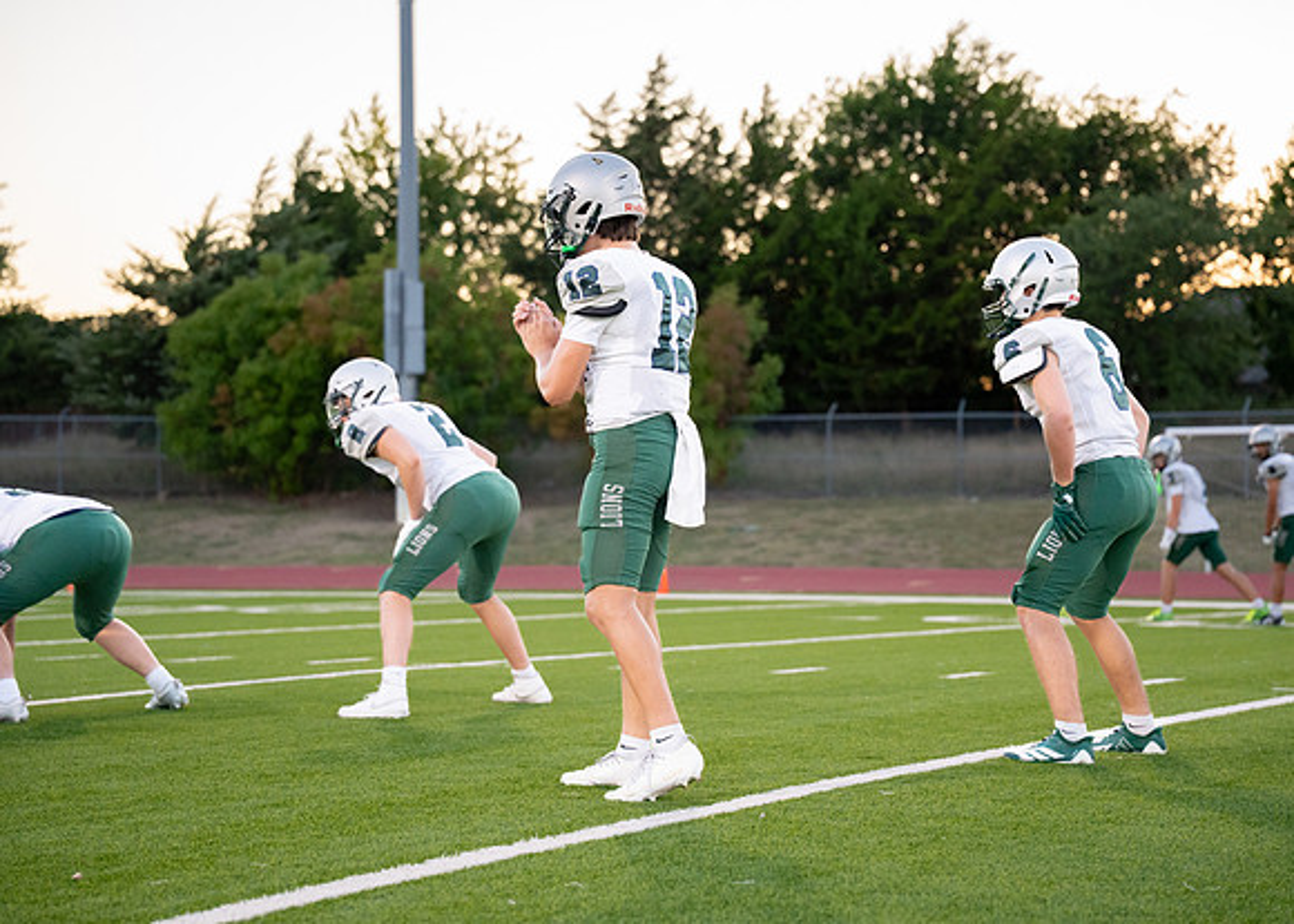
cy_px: 427
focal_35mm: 79
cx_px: 621
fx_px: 2913
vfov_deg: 18.0
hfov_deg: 25.0
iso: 2000
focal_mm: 70
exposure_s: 1/1600
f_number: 2.8
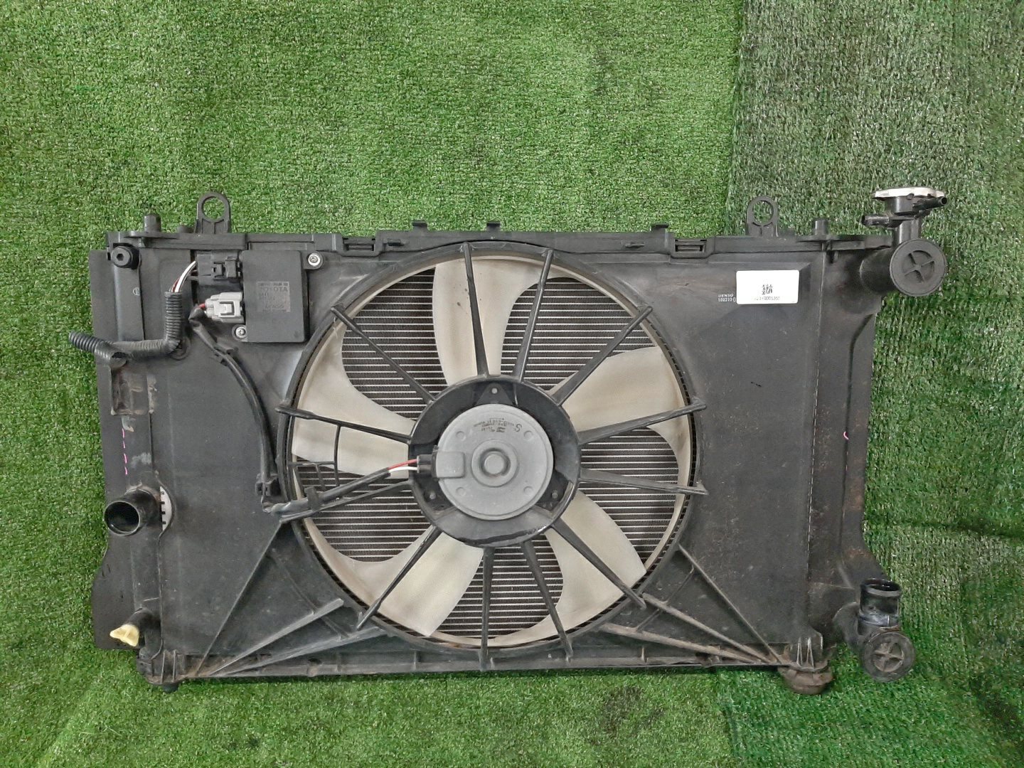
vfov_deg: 53.1
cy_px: 384
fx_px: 769
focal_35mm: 26
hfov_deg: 67.3
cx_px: 512
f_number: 1.7
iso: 374
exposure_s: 1/25
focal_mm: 3.93
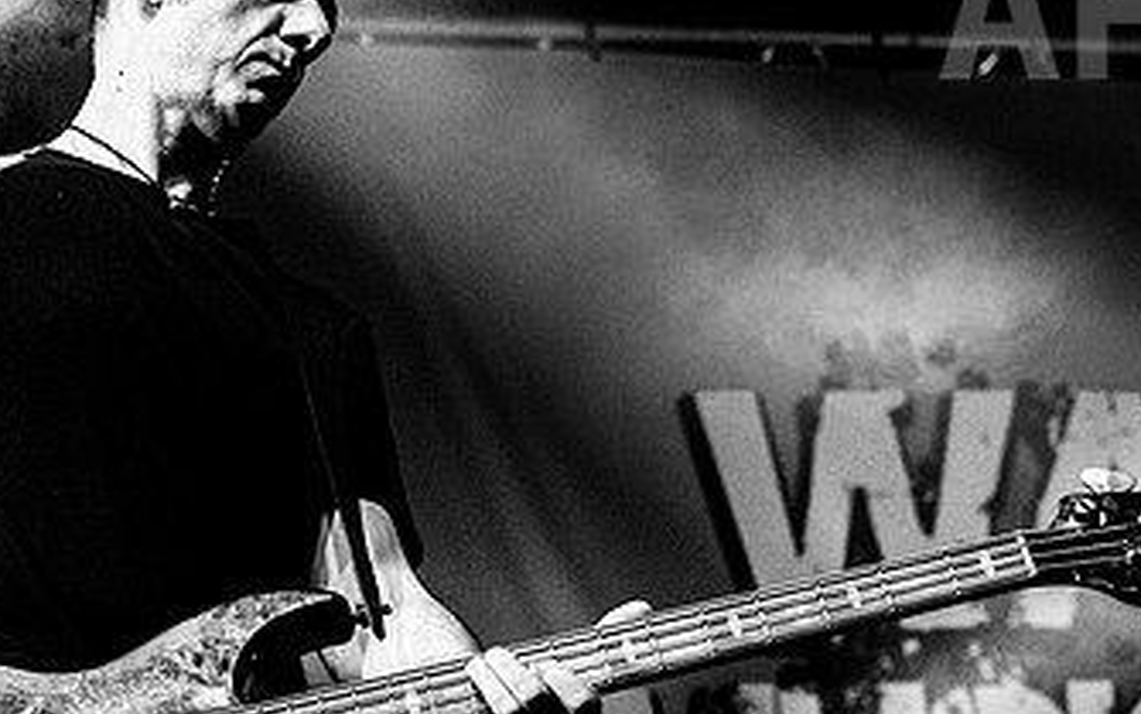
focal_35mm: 147
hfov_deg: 14.2
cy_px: 296
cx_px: 291
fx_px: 4573
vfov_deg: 8.9
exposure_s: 1/640
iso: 6400
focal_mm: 70
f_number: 5
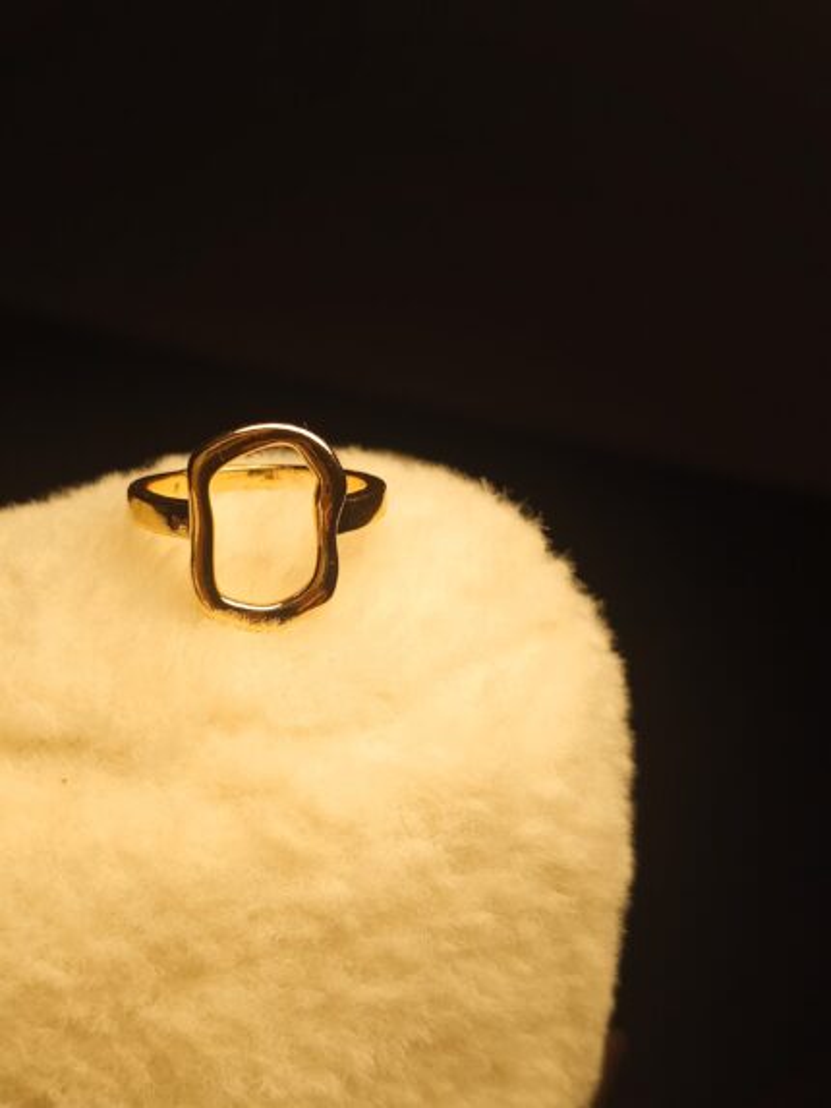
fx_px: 1248
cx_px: 416
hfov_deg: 36.8
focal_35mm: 39
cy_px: 554
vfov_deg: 47.9
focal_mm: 3.98
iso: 64
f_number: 1.8
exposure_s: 1/100
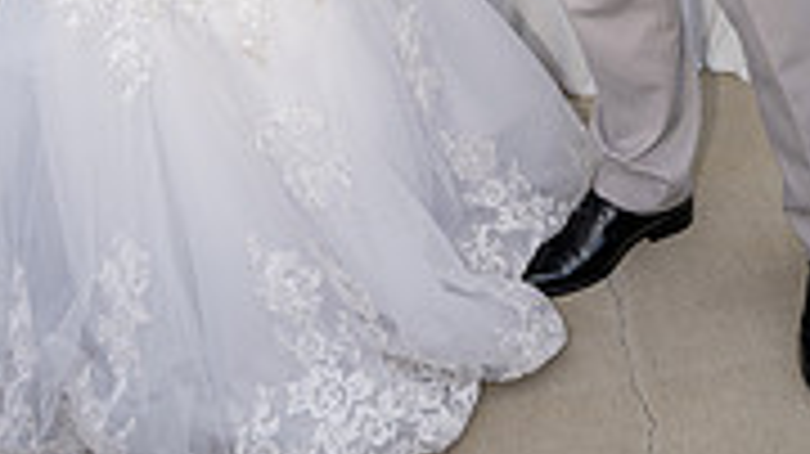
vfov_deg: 16.4
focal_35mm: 63
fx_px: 1352
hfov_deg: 33.1
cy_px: -333
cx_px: 522
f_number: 3.2
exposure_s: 1/100
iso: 250
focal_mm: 24
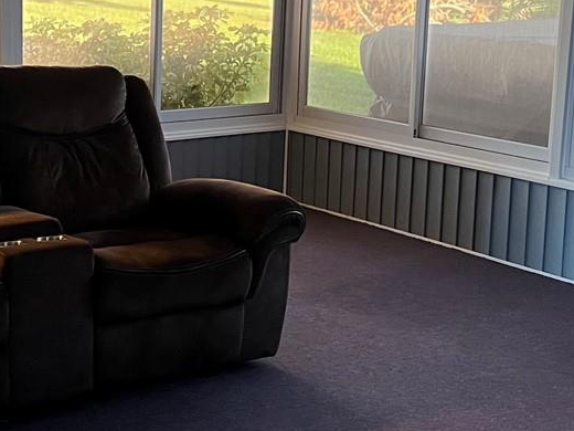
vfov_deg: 18.4
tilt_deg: -11.9
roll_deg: -1.6
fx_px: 1327
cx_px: 191
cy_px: 161
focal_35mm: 80
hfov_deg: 24.3
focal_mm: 5.7
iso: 320
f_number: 1.5
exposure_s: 1/60
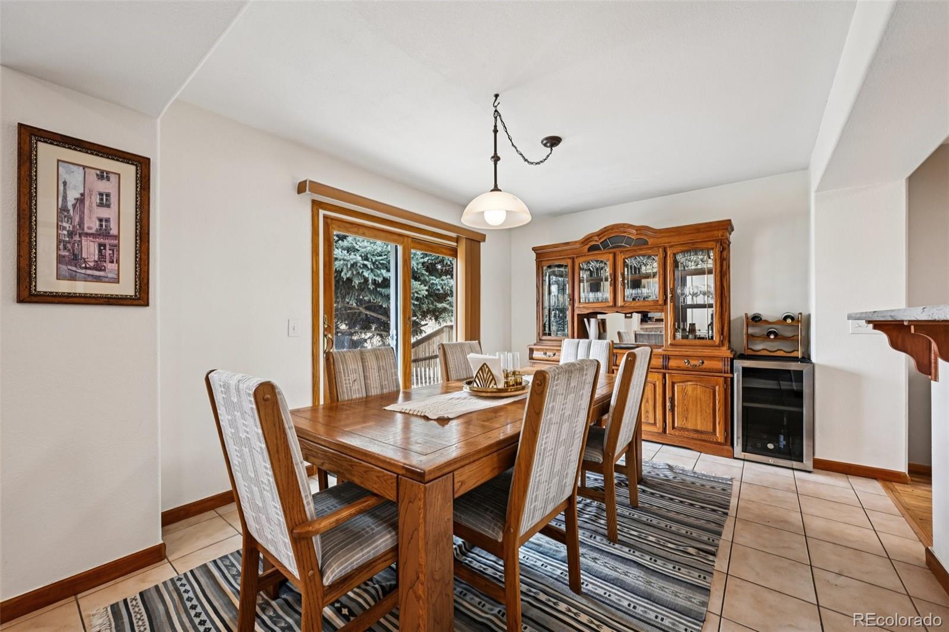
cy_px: 316
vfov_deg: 81.2
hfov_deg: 104.3
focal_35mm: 14
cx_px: 474
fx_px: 369
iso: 400
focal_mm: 14
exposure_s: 1/13
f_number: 11
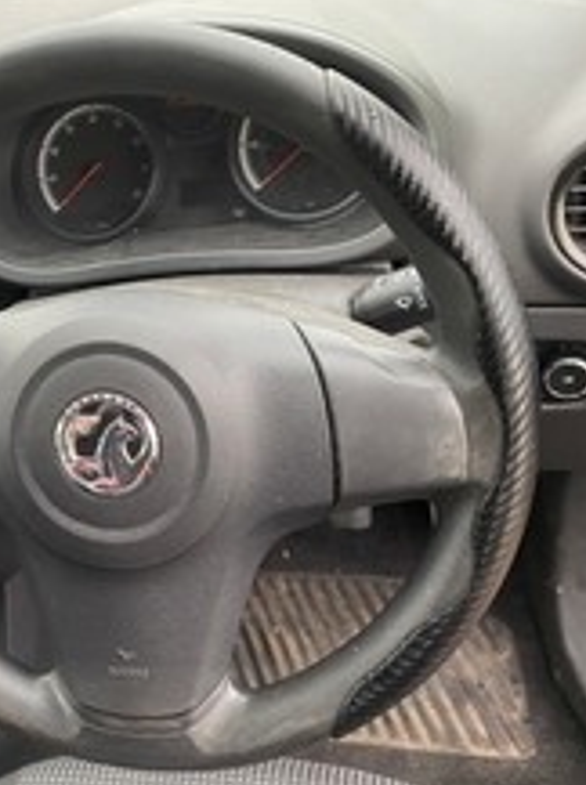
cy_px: 373
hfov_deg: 33.4
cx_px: 134
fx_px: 951
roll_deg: +17.9
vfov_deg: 44.8
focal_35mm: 42
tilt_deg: -35.5
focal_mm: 4.25
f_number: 1.8
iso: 125
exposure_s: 1/60
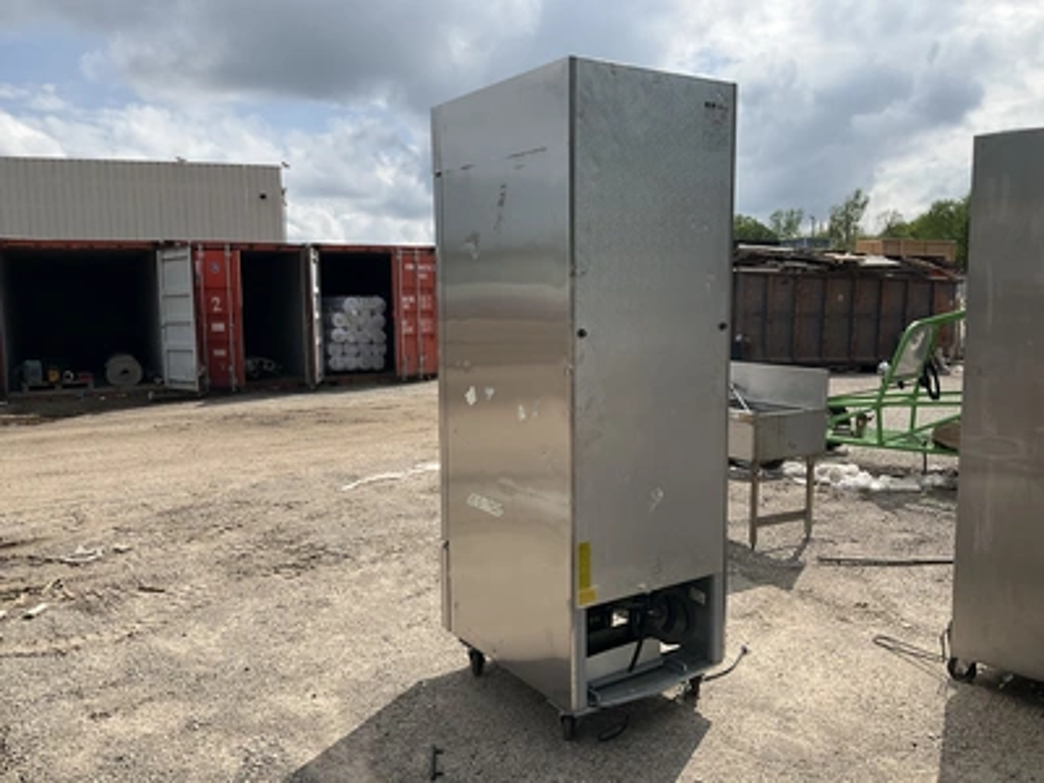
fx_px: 875
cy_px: 392
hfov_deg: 61.7
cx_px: 522
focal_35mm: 29
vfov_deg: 48.2
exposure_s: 1/2801
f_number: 1.8
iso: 25
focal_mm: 3
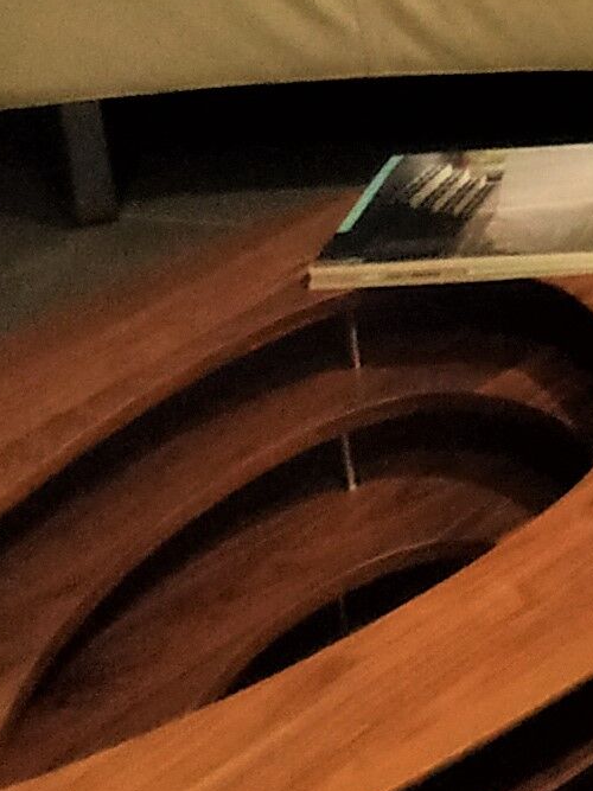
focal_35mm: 144
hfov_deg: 8.6
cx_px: 1760
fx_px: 3290
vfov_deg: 12.6
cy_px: -580
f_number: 1.9
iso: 1600
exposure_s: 1/20
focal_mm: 3.94
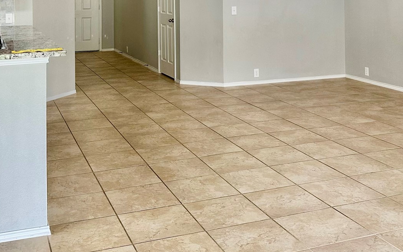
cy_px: -13
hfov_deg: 40.3
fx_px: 549
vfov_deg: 24.4
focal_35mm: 50
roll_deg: +0.7
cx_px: 208
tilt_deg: +0.7
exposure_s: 1/120
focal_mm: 6.86
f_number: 1.78
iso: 125
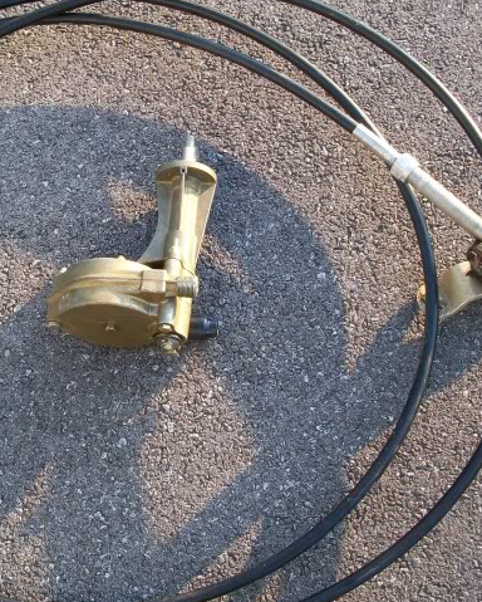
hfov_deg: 26.5
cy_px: 289
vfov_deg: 33.0
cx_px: 156
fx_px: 1015
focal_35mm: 57
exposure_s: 1/80
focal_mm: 6.3
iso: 80
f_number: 3.1
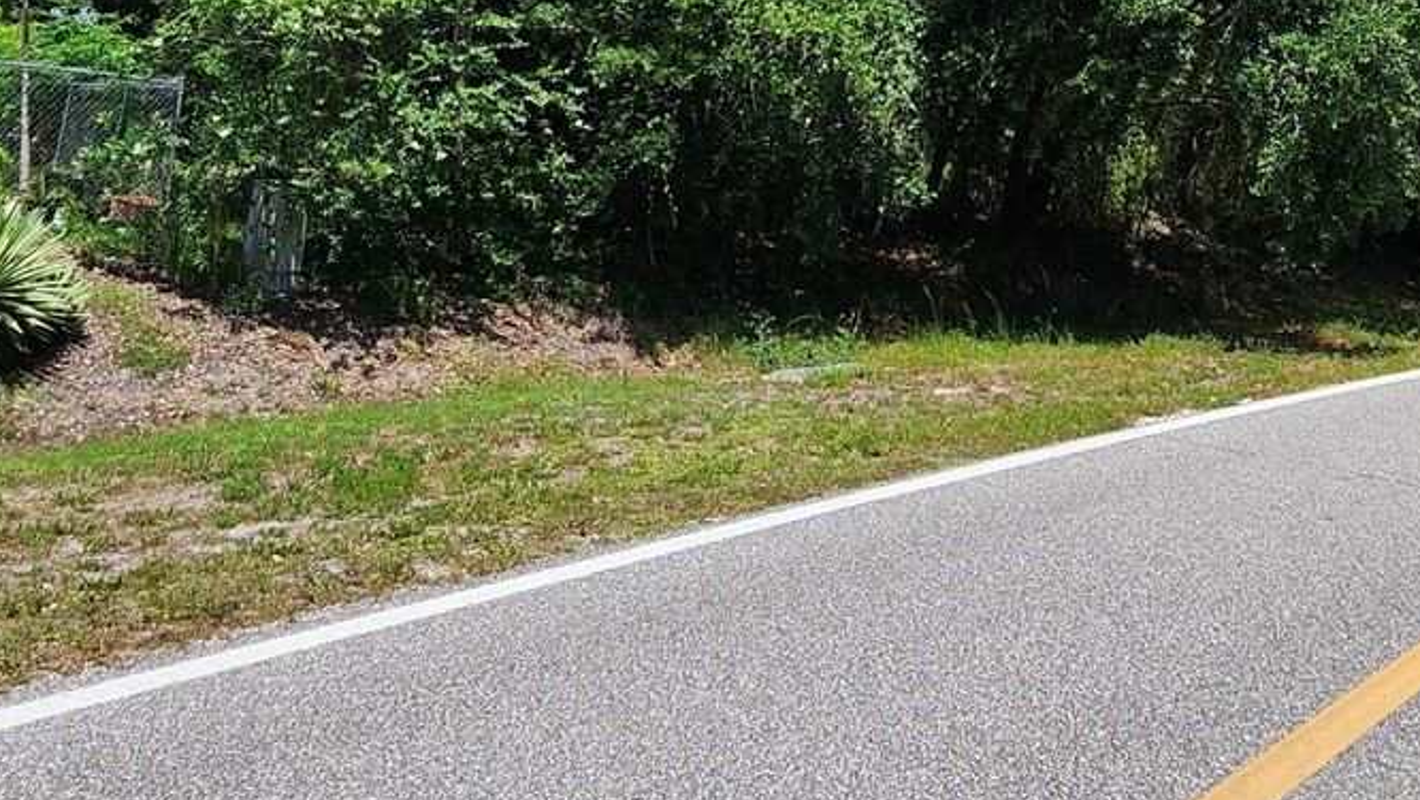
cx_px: 736
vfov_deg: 29.2
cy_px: -196
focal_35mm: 34
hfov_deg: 58.0
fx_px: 1281
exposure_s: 1/1751
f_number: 2.2
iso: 50
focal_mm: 2.2
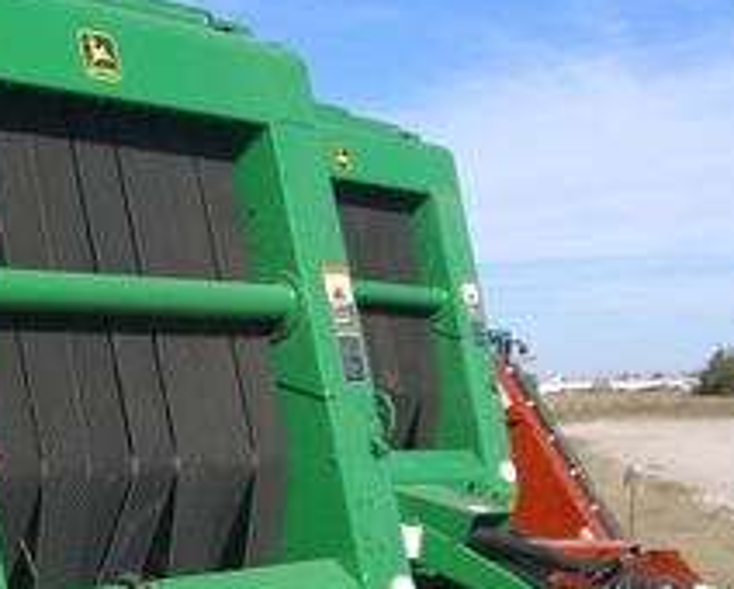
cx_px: 10
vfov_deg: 16.0
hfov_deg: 19.6
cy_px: 523
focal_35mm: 95
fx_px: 2066
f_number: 8
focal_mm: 7.9
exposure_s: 1/160
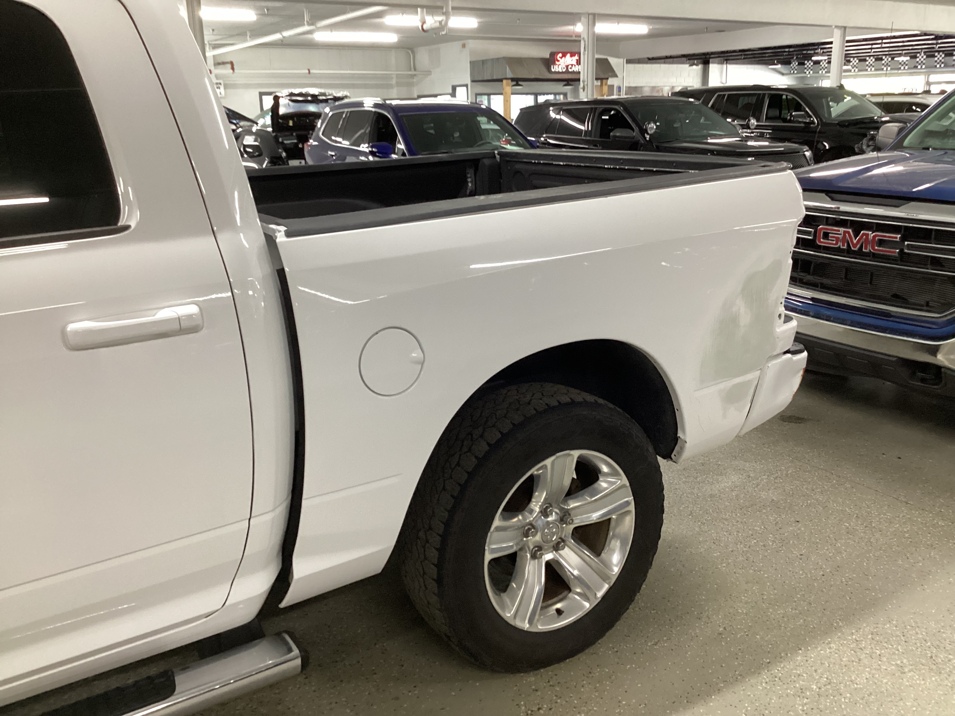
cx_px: 478
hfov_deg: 58.4
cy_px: 358
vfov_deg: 45.4
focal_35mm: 31
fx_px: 855
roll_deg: +1.4
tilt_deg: -17.5
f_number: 2.4
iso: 320
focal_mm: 3.3
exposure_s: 1/50
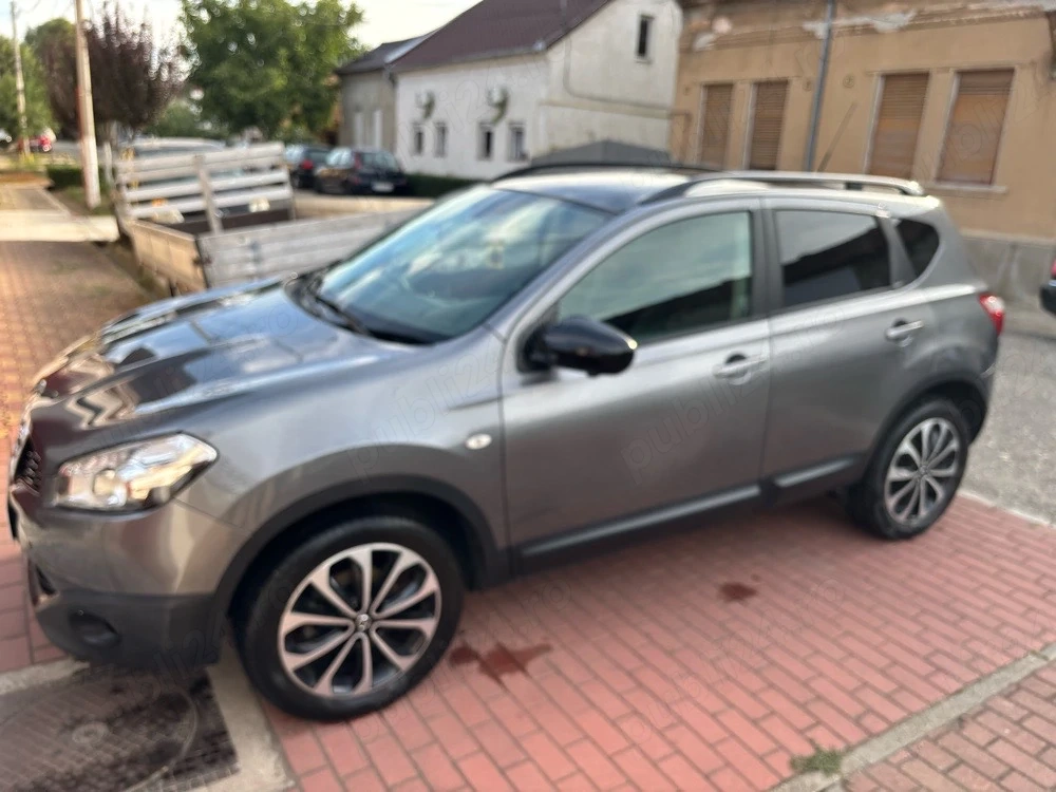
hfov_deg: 67.3
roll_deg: -3.1
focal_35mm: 26
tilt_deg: -16.6
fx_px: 793
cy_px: 396
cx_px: 528
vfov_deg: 53.1
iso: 50
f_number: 1.6
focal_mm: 5.96
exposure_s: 1/581
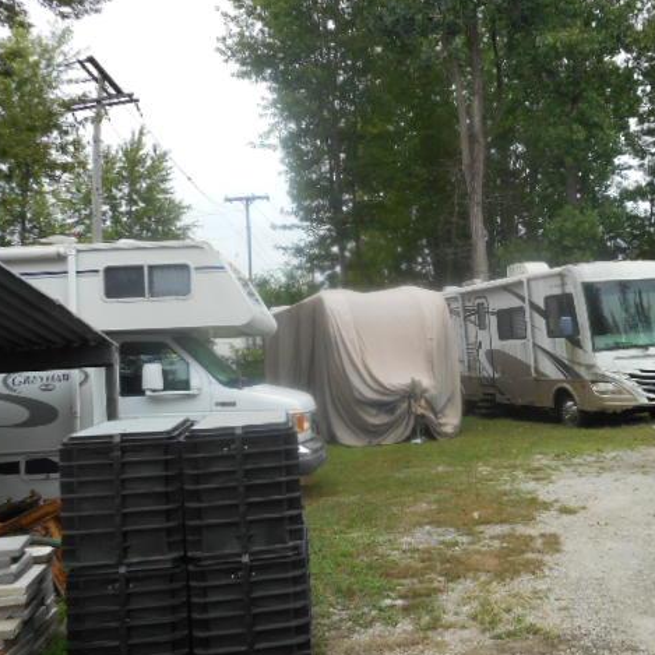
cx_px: 432
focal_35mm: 35
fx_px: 749
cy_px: 327
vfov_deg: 47.2
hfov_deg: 46.5
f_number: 4
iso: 80
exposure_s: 1/250
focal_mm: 5.2
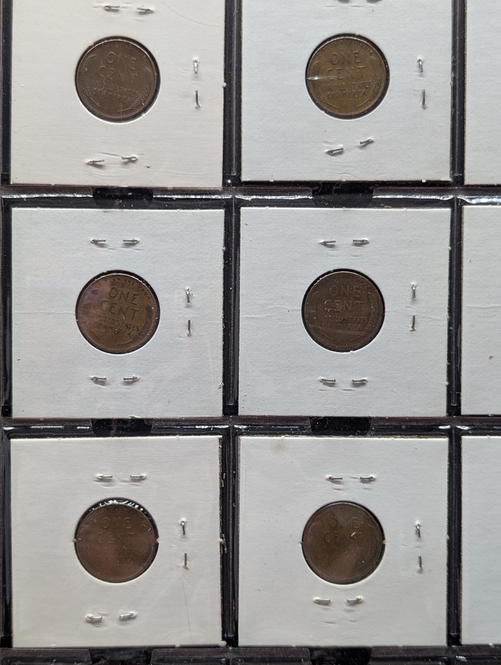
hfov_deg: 29.7
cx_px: 250
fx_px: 943
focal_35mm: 49
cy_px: 332
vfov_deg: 38.9
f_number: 1.68
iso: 26
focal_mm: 6.9
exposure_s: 1/33.1
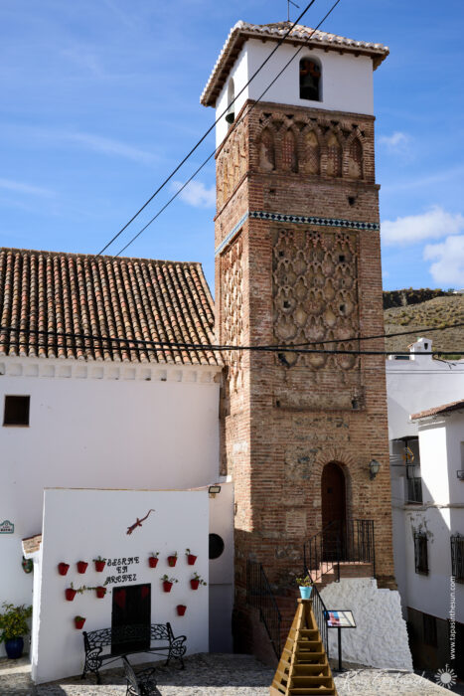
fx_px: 773
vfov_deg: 48.4
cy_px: 348
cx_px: 232
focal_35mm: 40
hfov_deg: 33.4
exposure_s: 1/200
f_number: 11
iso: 100
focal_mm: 40
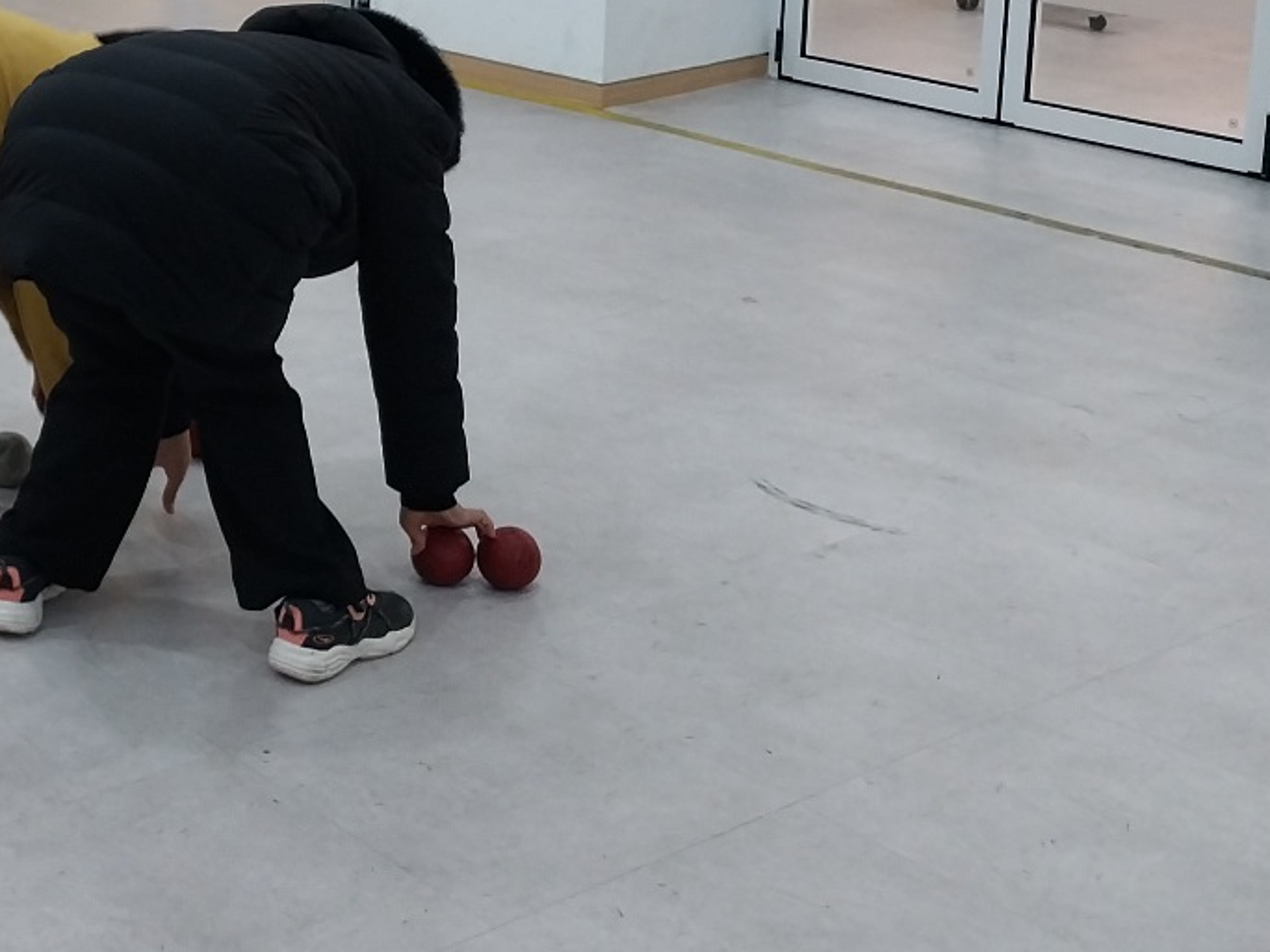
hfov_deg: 28.7
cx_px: -76
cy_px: 100
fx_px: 2275
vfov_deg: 23.1
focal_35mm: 62
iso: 125
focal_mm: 4
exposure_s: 1/60.2
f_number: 1.8
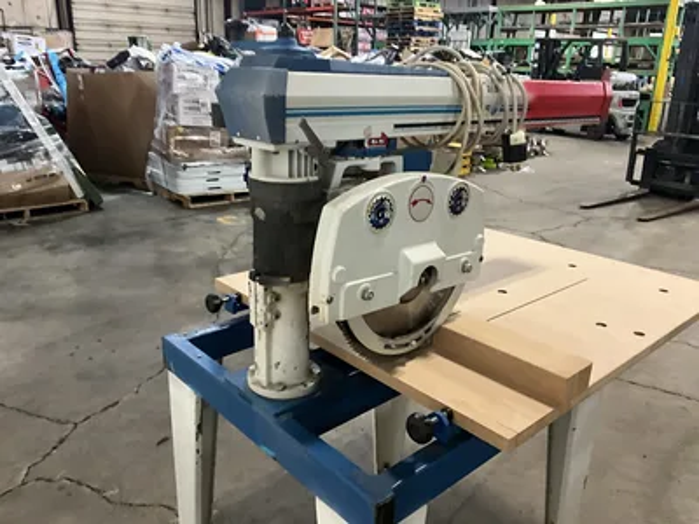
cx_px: 350
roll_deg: -1.8
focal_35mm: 29
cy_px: 262
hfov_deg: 61.7
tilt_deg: -19.9
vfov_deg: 48.2
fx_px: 586
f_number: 1.8
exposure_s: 1/40
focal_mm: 3
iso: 320
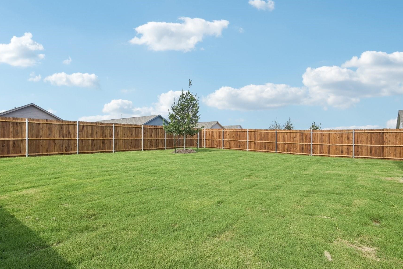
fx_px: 219
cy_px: 136
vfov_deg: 63.0
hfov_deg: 84.9
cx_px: 181
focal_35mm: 20
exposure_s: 1/800
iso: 400
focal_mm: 16.5
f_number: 8
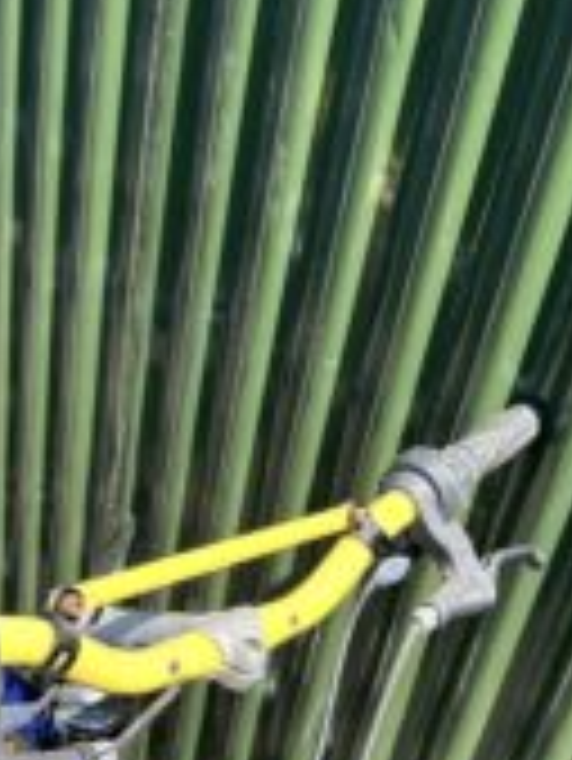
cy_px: 558
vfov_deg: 36.7
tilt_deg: -37.9
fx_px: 1122
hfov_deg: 28.5
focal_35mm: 51
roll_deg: -10.2
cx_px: 212
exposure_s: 1/1144
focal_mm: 6.86
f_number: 1.78
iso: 80
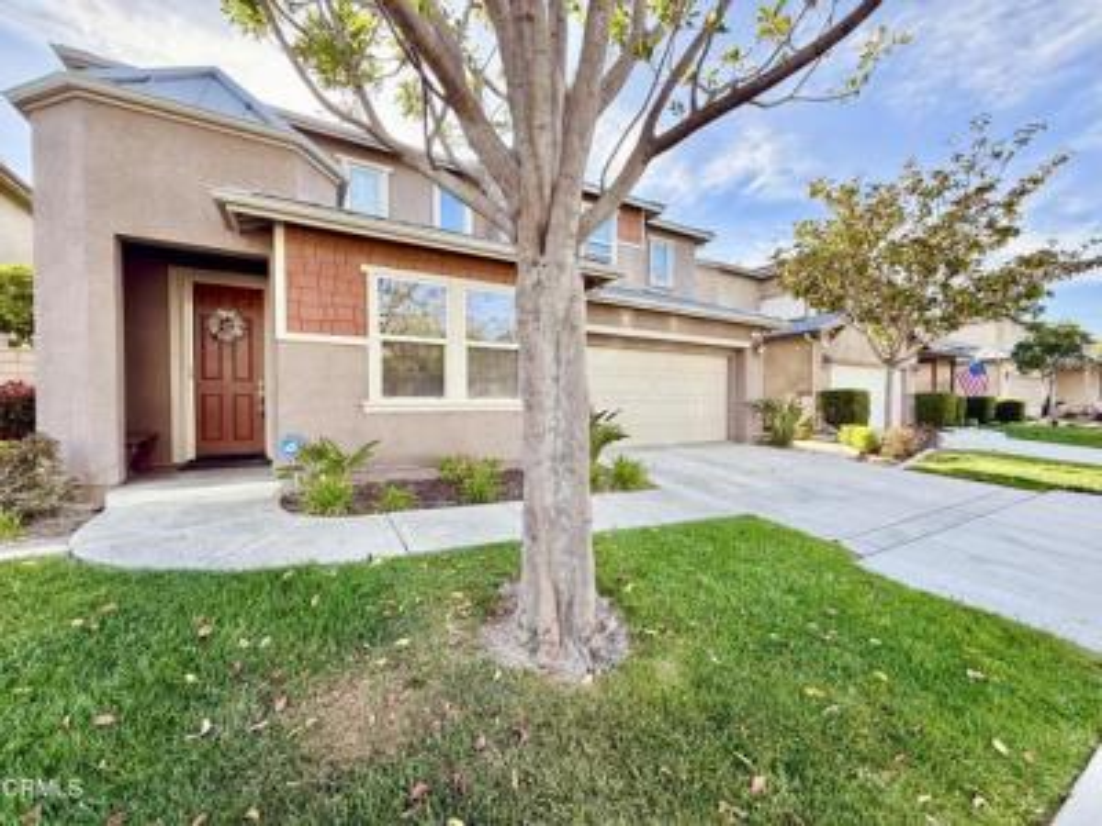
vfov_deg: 85.7
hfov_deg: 102.1
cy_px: 413
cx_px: 551
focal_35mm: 14
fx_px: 446
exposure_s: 1/233
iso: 50
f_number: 2.2
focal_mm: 2.22
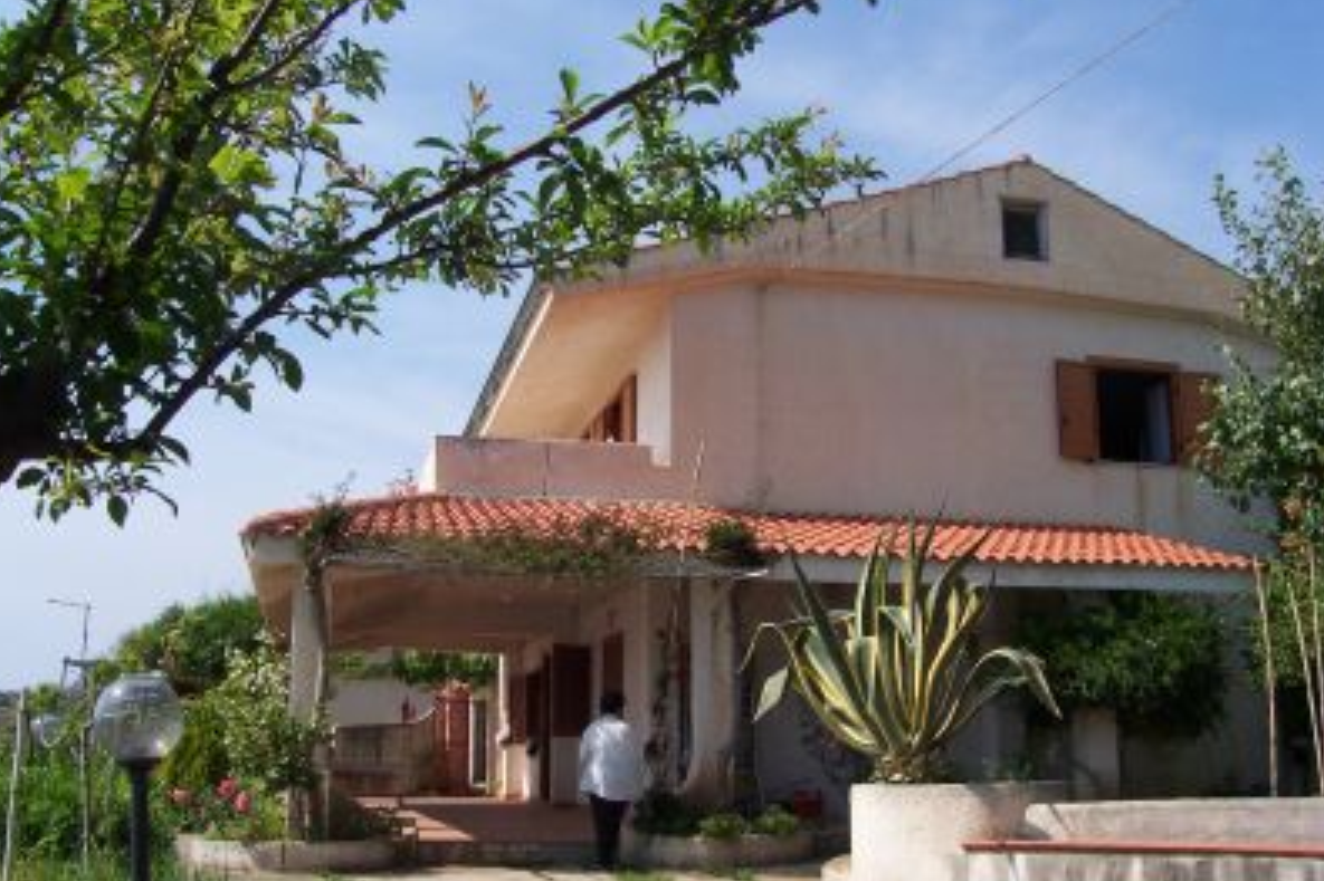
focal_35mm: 39
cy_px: 476
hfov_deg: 49.6
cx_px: 660
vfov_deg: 34.2
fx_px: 1434
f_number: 5.6
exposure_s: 1/750
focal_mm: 5.6
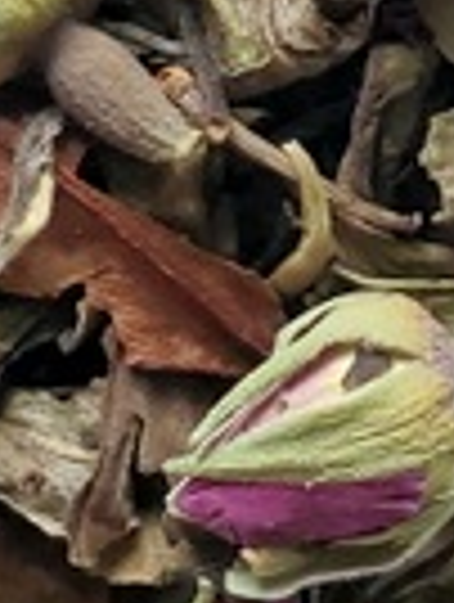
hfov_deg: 9.6
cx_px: 148
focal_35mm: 155
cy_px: -184
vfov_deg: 12.3
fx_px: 2702
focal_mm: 4.3
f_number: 2.4
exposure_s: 1/120
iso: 320
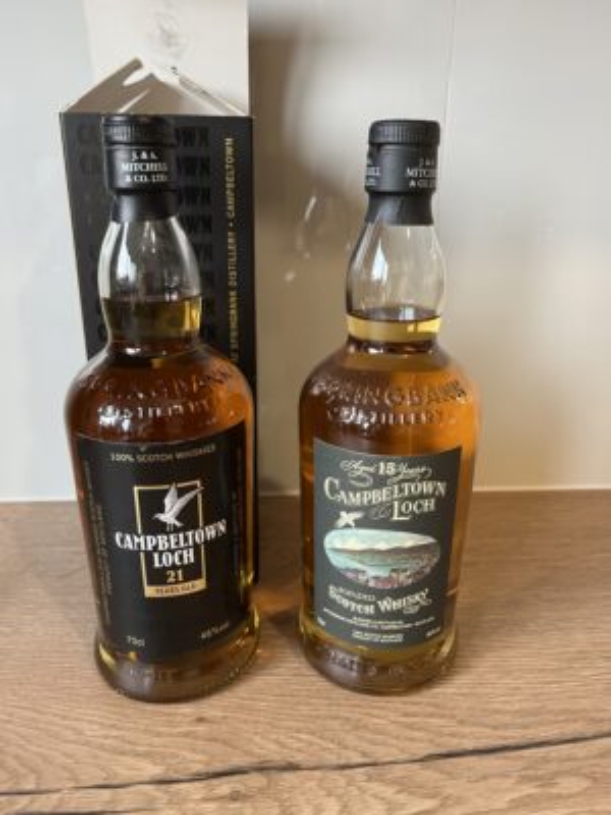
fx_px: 612
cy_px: 408
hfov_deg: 53.1
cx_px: 306
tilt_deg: -20.3
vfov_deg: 67.3
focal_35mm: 26
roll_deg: +1.6
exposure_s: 1/50
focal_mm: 5.1
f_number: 1.6
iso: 320
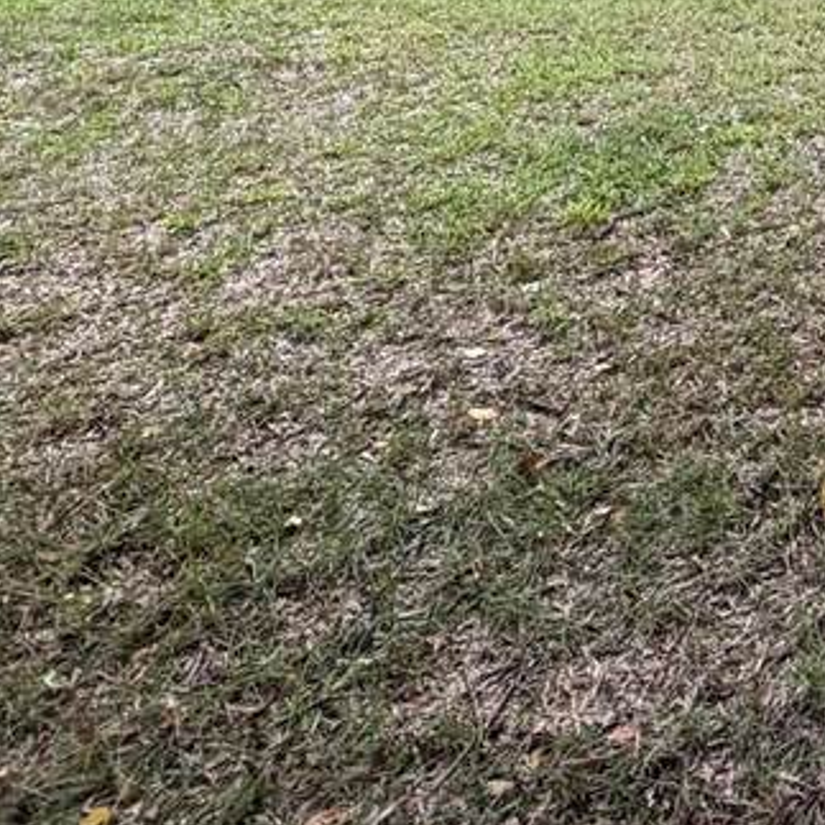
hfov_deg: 27.4
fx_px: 1321
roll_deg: +2.4
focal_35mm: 49
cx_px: 1142
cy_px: -255
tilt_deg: +0.9
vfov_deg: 28.3
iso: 64
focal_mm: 2.22
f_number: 2.2
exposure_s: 1/490
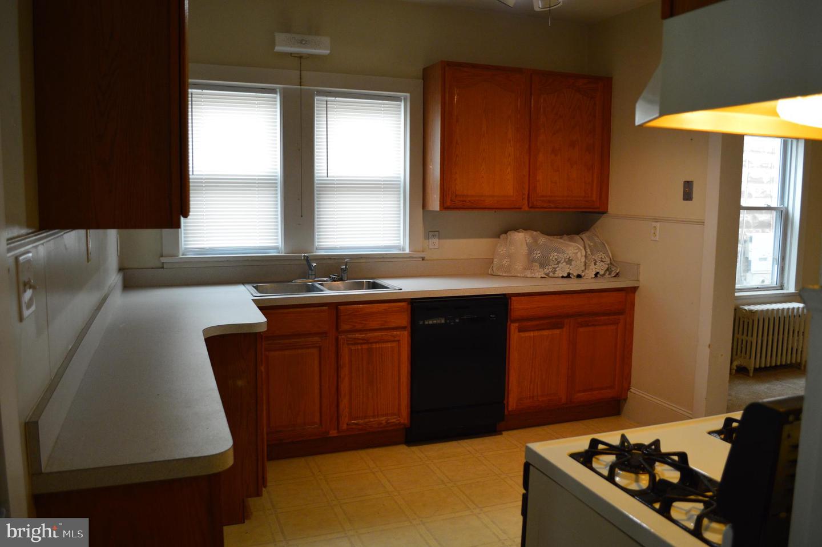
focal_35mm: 27
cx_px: 411
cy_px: 274
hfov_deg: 67.4
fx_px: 616
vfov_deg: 47.8
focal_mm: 18
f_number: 3.5
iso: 800
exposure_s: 1/50
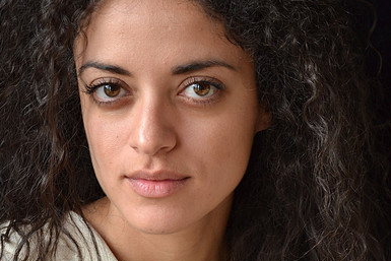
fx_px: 1130
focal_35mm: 104
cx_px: 196
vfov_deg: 13.0
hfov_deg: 19.6
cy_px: 253
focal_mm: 46
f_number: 5.3
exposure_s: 1/40
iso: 400
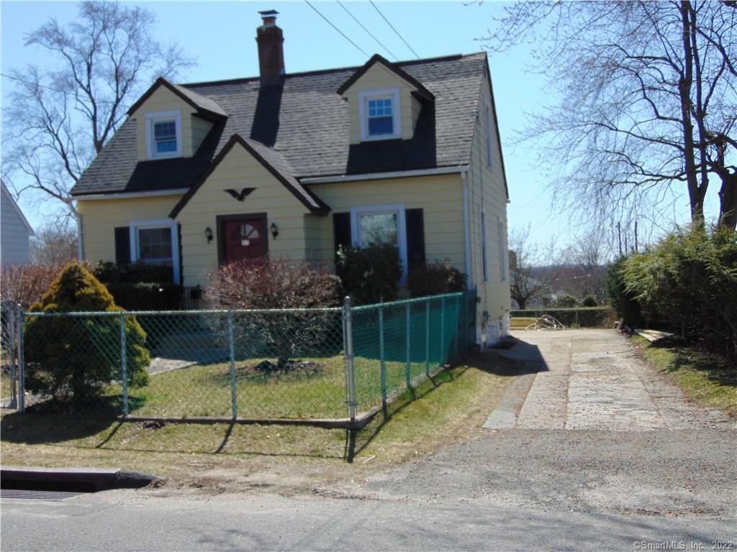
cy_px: 276
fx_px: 894
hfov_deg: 44.8
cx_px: 368
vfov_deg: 34.3
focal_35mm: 42
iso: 80
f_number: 3.3
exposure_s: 1/1000
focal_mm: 7.6
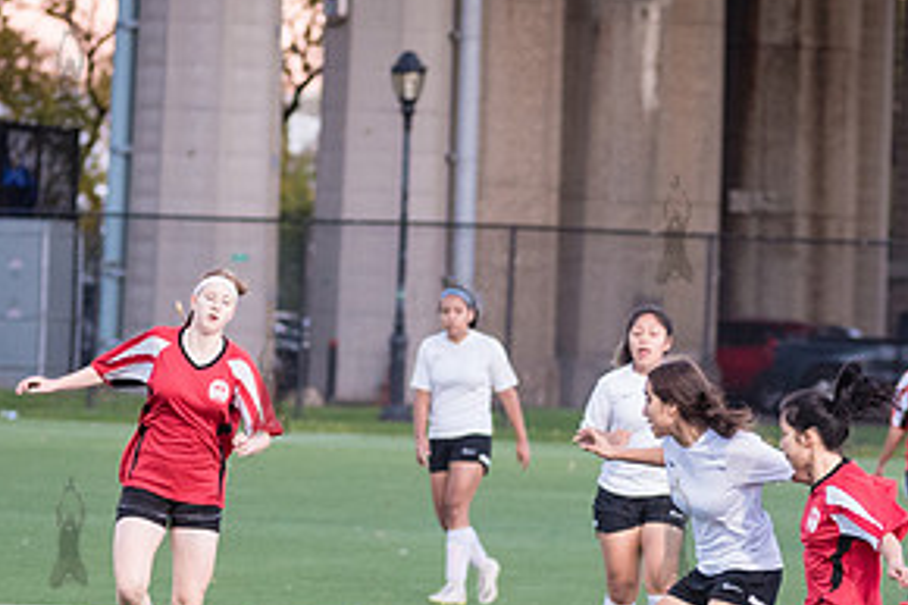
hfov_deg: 5.6
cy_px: 469
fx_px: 9276
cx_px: 711
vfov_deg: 3.7
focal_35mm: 368
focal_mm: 135
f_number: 4
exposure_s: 1/500
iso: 2000
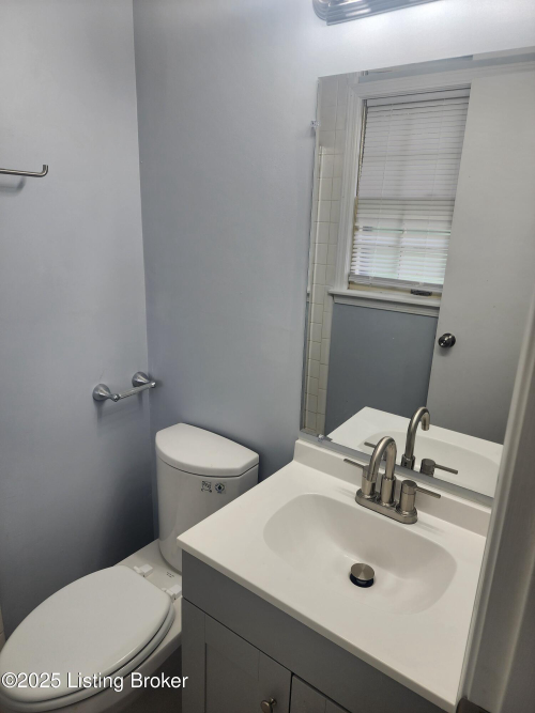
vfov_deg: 73.9
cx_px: 268
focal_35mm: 23
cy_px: 356
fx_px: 474
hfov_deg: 58.9
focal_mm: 6.4
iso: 50
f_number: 1.8
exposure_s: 1/120
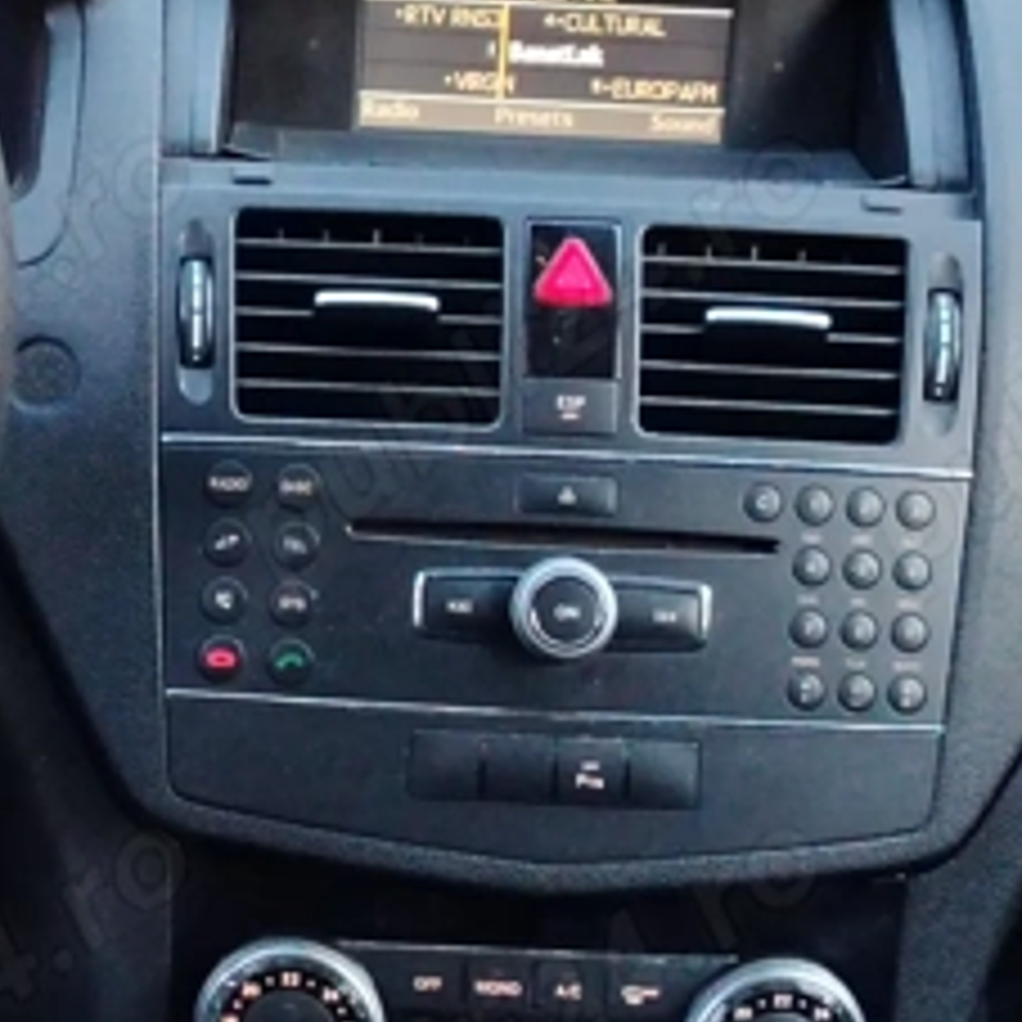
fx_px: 3741
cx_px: 212
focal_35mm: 112
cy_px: 401
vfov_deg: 15.5
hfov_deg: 15.5
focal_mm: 5.25
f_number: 1.75
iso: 1072
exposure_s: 1/25
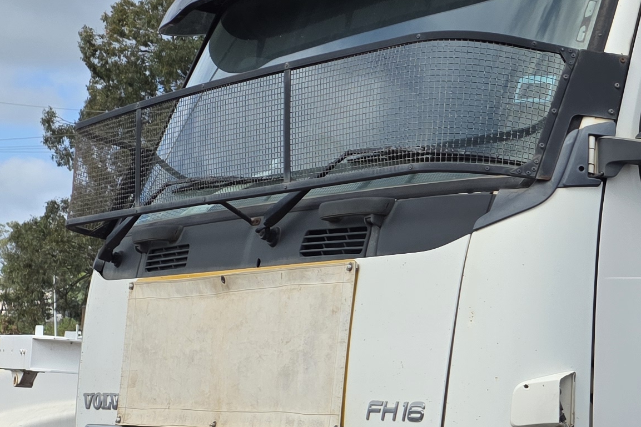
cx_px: 851
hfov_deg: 21.9
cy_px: 383
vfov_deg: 16.3
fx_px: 1478
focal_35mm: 83
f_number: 1.7
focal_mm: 6.25
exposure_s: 1/4650
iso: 80
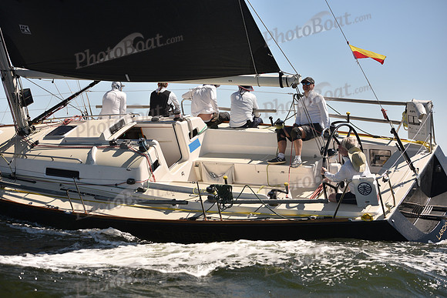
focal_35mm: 70
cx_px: 224
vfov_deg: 19.5
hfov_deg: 28.8
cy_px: 149
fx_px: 869
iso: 250
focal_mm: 70
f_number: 4
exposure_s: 1/1600
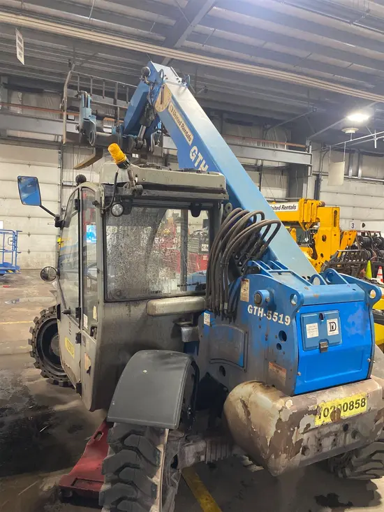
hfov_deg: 53.1
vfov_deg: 67.3
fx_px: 384
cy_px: 256
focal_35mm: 26
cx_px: 192
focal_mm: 4.25
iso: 320
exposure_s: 1/40
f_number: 1.8
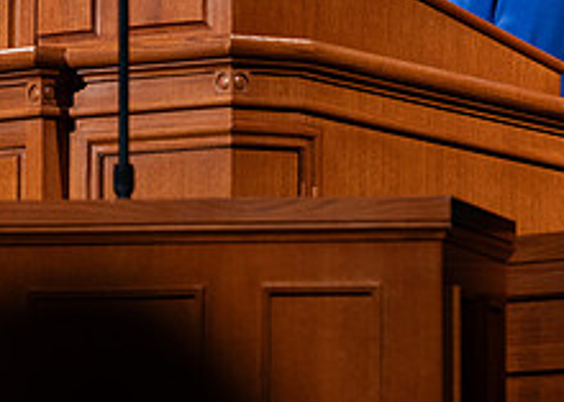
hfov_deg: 3.6
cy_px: -74
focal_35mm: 554
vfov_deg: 2.6
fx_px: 8871
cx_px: 460
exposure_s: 1/250
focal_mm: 200
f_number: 2.8
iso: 1250
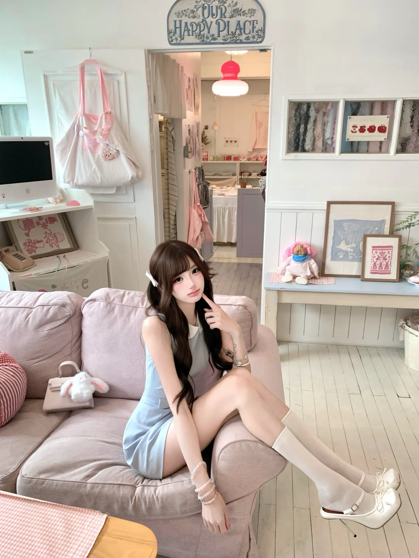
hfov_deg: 53.1
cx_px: 210
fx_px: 420
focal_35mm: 26
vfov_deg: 67.3
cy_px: 279
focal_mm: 4.25
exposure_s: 1/60
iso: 125
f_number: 1.8
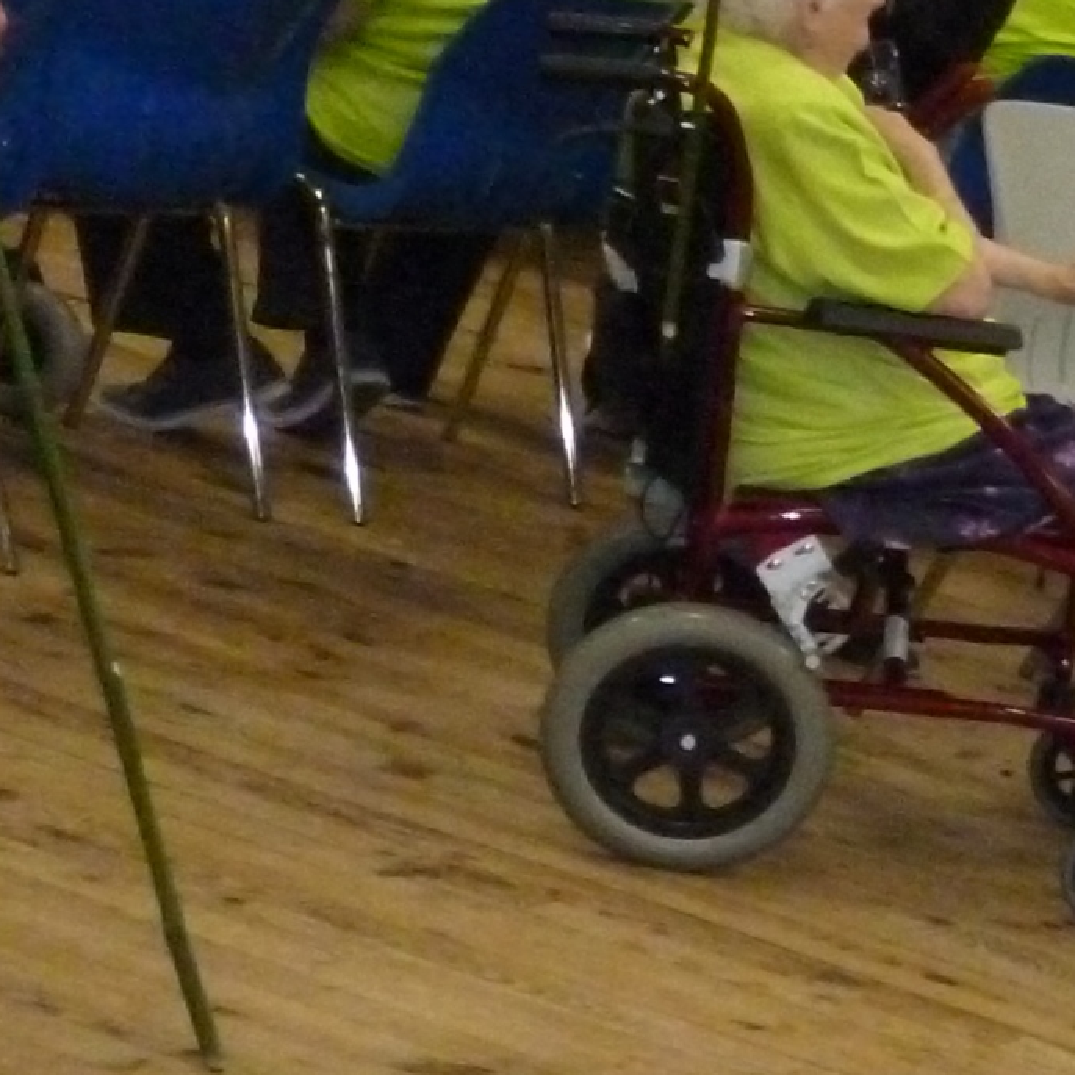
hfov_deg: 13.3
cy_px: 884
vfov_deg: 15.9
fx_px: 3830
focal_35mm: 109
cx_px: 2283
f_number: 3.1
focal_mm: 5
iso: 640
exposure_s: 1/60
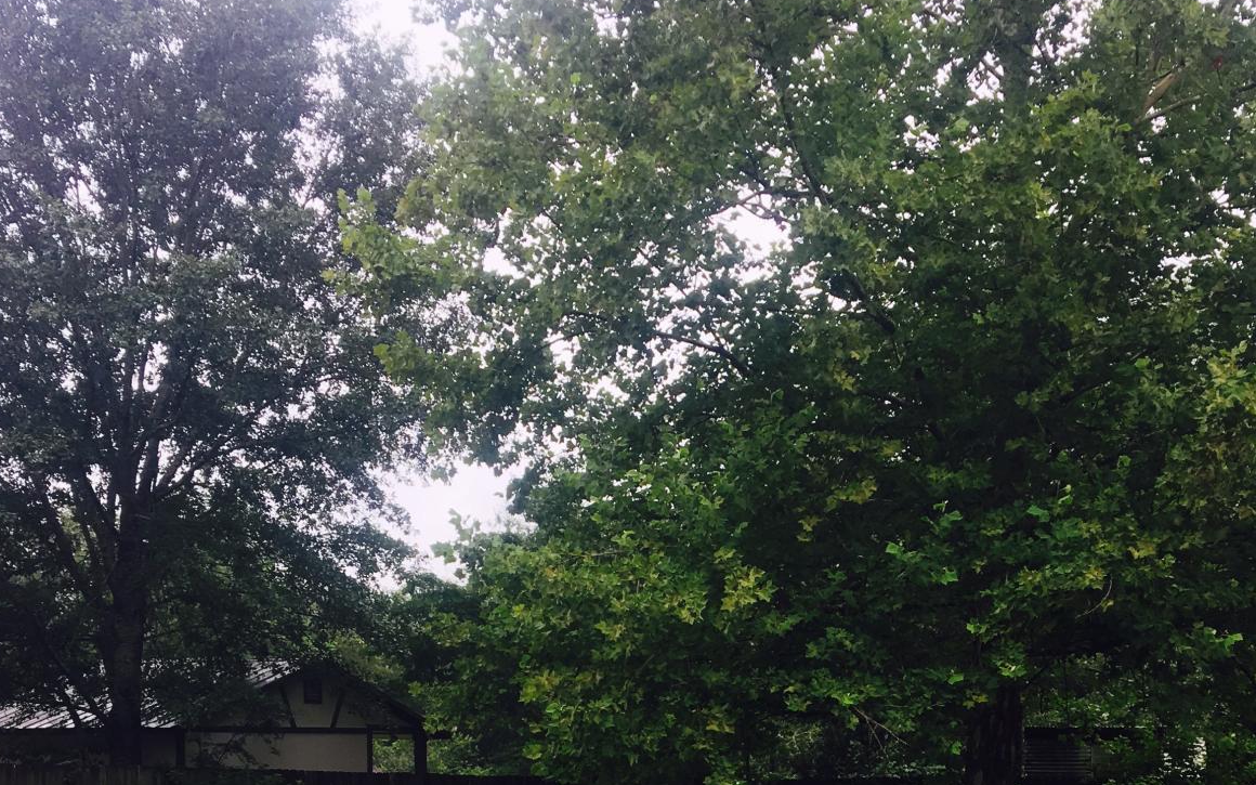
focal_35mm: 53
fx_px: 1814
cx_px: 770
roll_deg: +0.8
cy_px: 841
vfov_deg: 23.1
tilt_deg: -3.8
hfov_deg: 38.0
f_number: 2.2
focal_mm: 4.15
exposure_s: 1/225
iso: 25
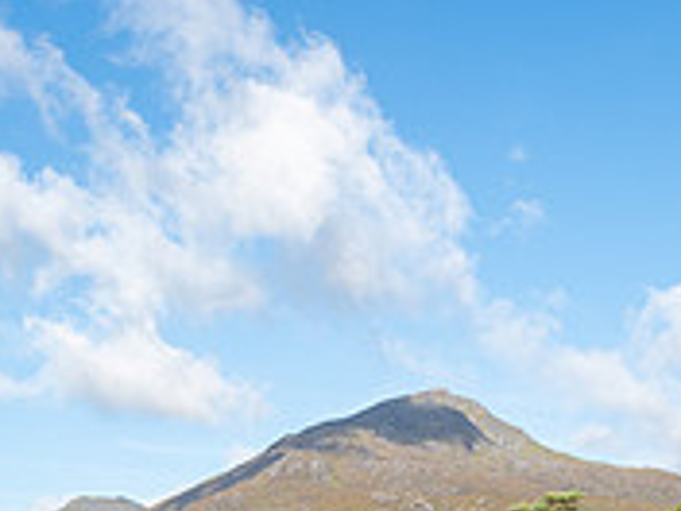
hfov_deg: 24.7
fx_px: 1554
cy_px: 718
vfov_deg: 17.2
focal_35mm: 79
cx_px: 344
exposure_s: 1/200
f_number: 7.1
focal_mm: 12
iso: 200
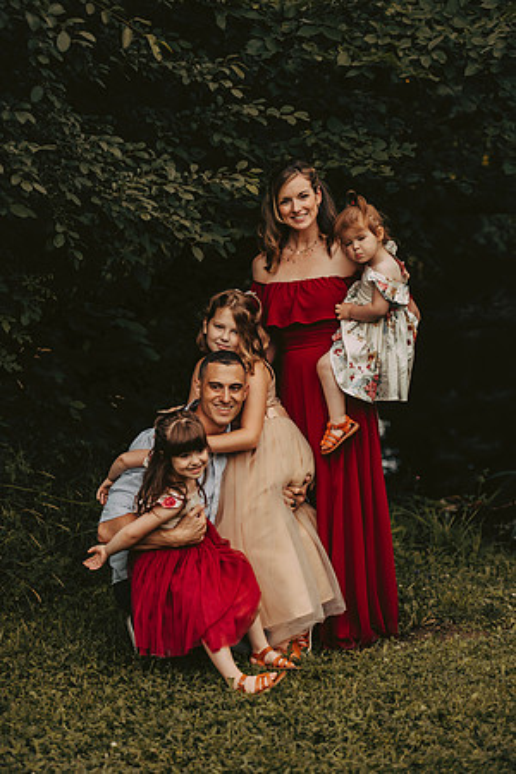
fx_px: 2042
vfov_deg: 21.5
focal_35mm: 95
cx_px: 258
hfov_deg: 14.4
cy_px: 387
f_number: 2.8
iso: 640
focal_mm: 95
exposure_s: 1/1250
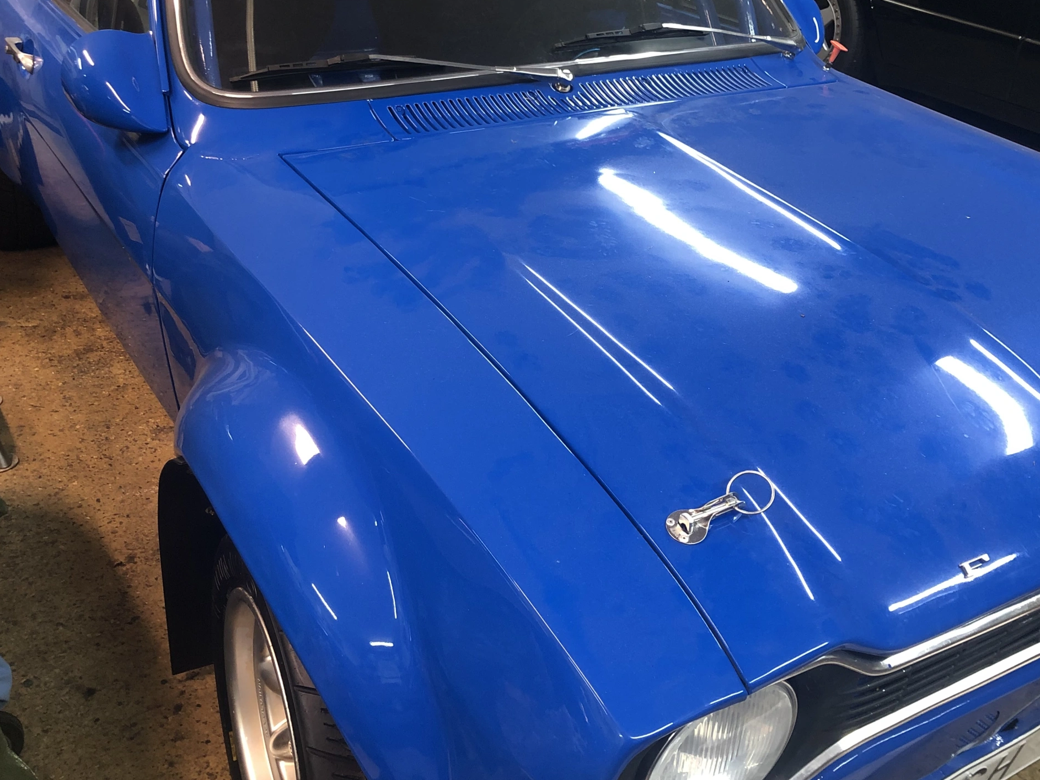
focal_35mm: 38
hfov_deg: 49.0
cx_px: 523
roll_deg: -2.6
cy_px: 281
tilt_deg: -25.8
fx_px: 1142
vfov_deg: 37.4
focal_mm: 3.99
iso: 50
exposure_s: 1/17
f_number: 1.8
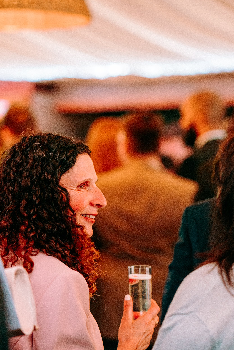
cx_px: 117
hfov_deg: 10.8
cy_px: 175
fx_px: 1238
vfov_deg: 16.1
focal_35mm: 127
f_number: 2.2
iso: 2000
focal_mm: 85
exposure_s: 1/250
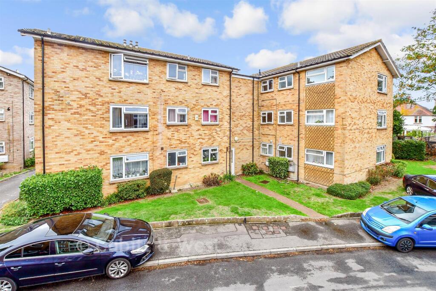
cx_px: 218
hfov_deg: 100.4
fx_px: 182
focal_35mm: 15
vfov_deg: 77.3
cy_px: 146
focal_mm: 10
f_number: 8
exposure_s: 1/250
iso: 400
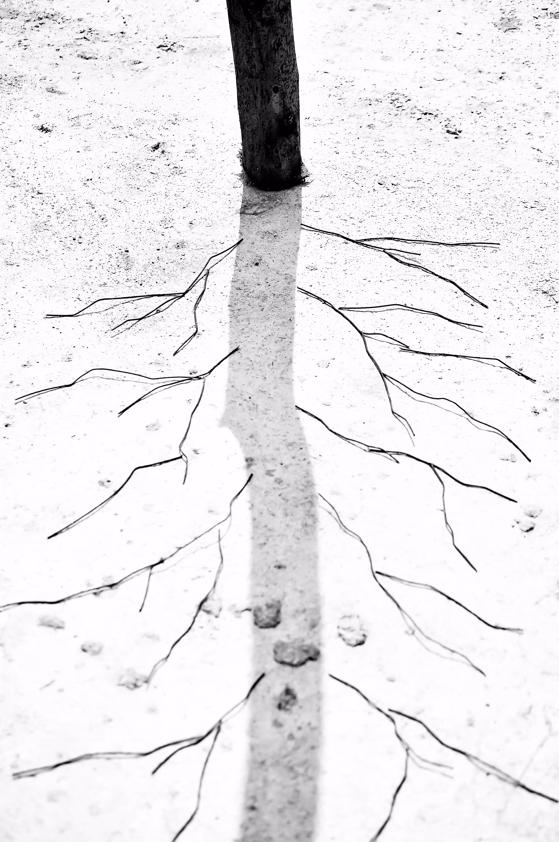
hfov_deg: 16.5
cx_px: 280
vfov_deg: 24.6
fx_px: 1926
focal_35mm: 82
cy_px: 421
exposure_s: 1/800
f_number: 5.6
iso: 100
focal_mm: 55
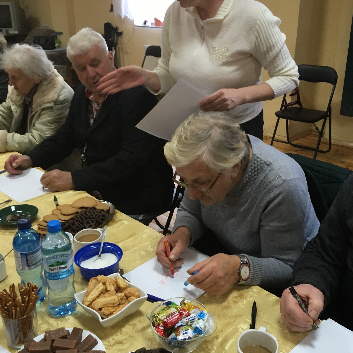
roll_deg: -0.5
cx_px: 177
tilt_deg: -20.6
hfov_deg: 47.2
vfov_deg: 47.1
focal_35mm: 35
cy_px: 151
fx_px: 404
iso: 125
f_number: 2.2
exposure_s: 1/33
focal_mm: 4.15
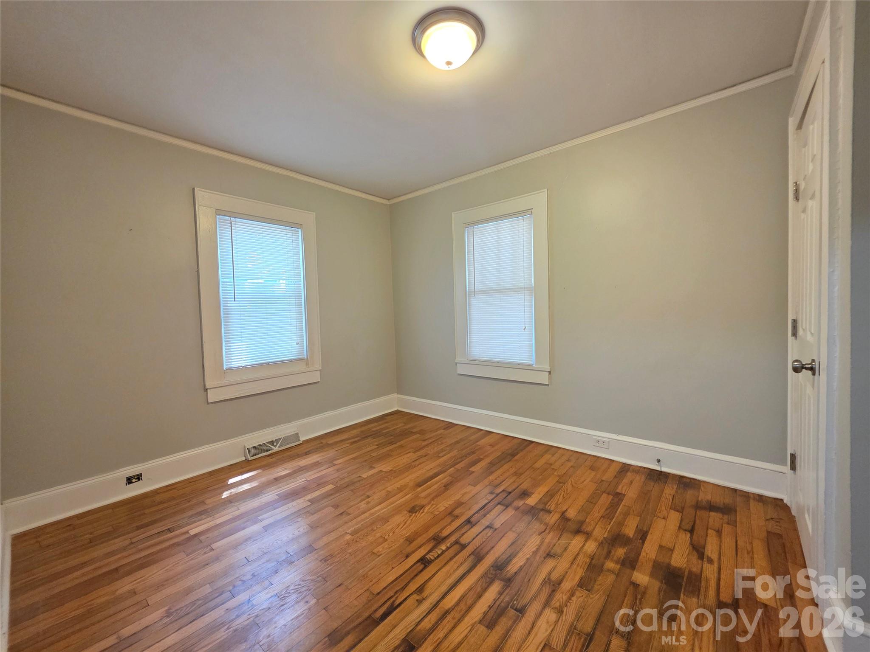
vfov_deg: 89.9
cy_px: 326
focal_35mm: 13
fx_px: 327
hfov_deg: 106.2
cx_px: 435
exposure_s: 1/60
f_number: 1.9
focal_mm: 2.2
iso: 640
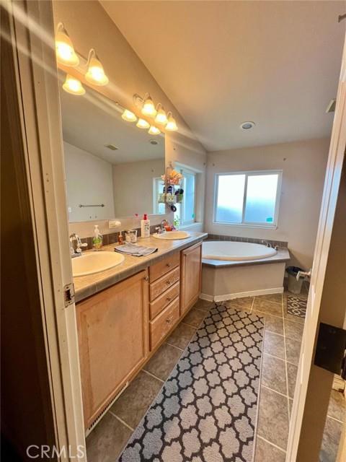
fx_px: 173
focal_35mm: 13
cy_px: 231
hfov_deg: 89.9
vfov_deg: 106.2
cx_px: 173
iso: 80
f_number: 1.8
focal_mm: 1.57
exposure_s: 1/120
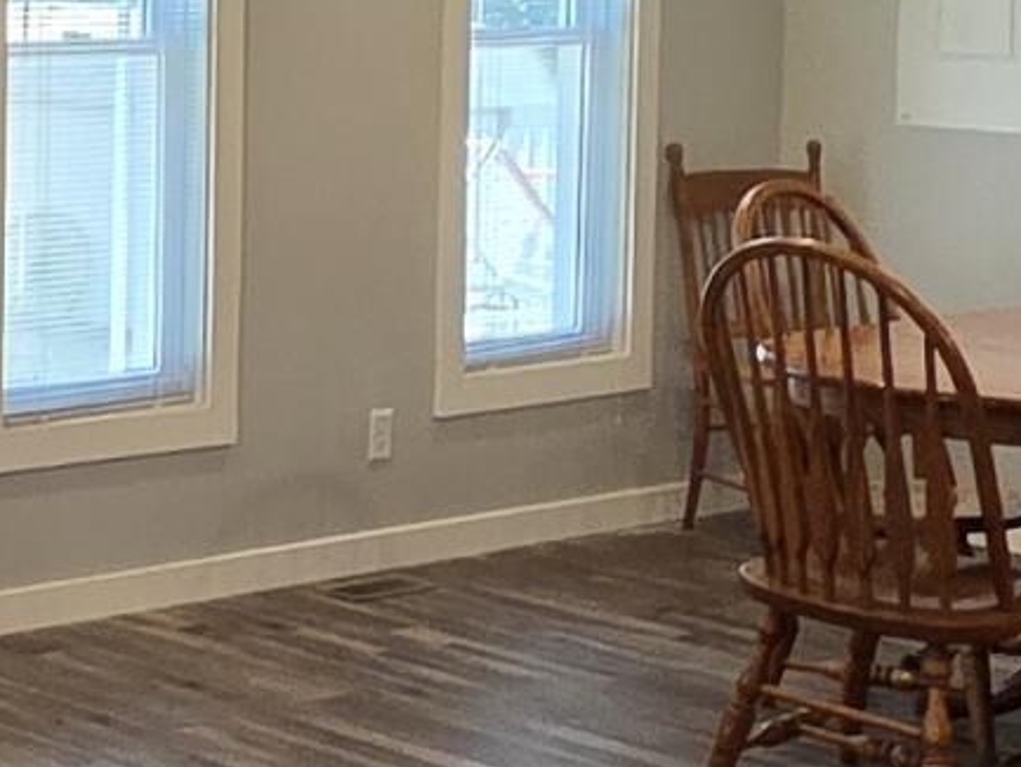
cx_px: -731
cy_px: 61
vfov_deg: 16.2
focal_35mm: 90
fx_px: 2655
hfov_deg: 18.0
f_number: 2.2
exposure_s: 1/120
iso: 200
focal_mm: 2.2
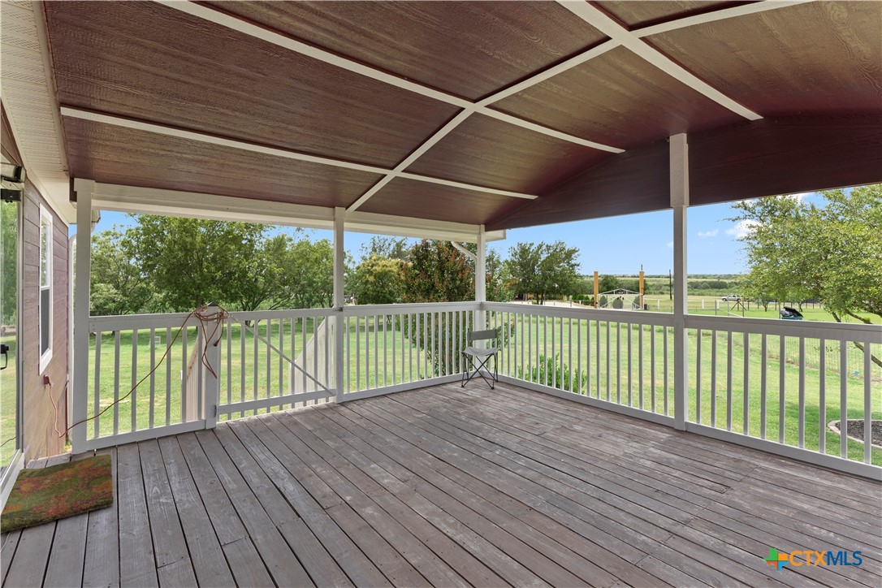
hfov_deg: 93.3
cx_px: 441
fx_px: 416
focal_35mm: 17
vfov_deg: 70.4
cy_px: 294
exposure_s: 1/30
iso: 640
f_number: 8
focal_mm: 17
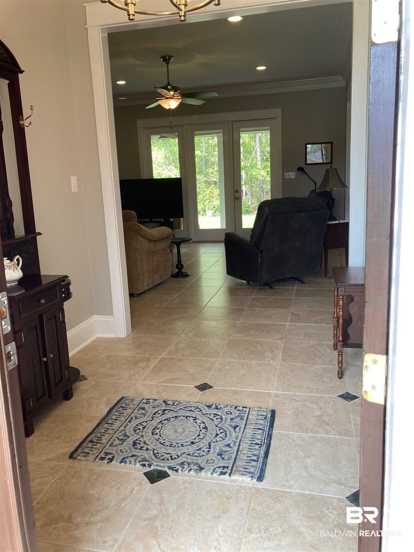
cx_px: 207
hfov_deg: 49.7
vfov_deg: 63.4
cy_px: 276
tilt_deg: -10.6
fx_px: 446
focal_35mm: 28
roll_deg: +1.7
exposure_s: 1/120
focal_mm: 3.99
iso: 32
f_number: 1.8
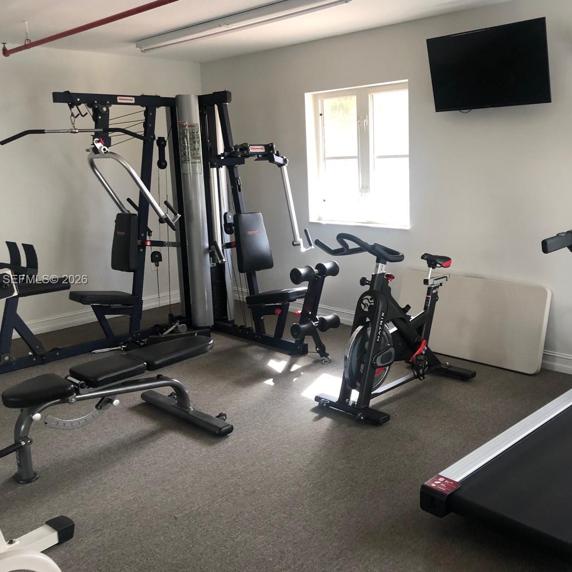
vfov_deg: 48.4
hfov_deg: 48.3
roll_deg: +2.3
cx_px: 327
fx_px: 636
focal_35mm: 34
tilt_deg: -11.0
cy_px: 280
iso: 40
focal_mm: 3.99
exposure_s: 1/30
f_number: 1.8
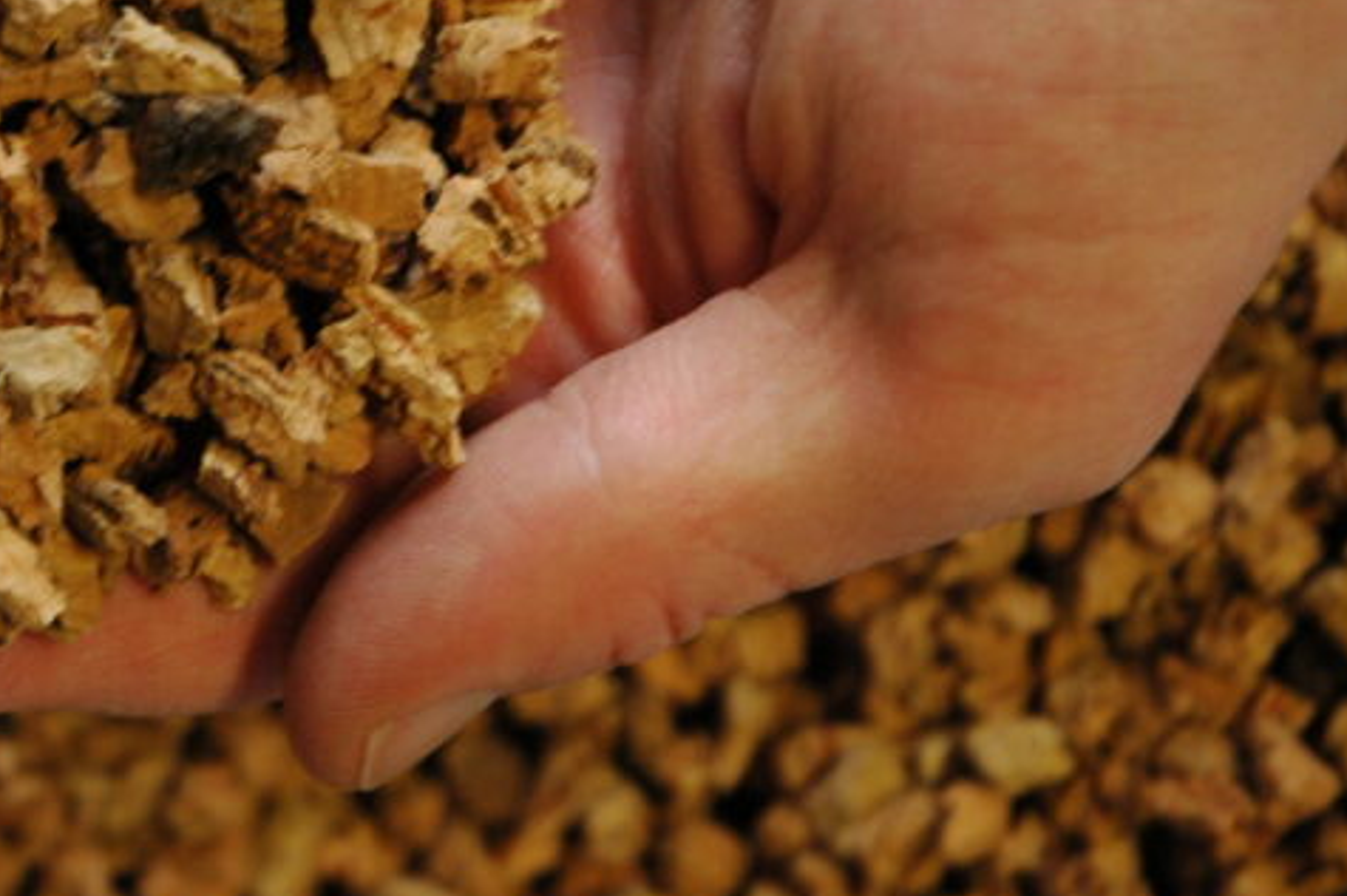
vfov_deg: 8.1
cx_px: 57
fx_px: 6281
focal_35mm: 168
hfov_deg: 12.1
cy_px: 157
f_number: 5.6
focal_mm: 52
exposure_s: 1/30
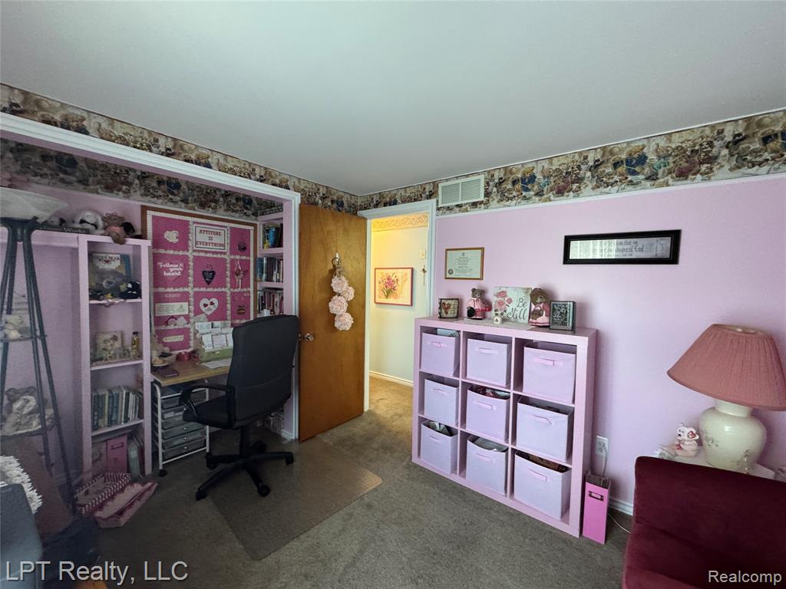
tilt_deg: -3.3
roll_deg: -0.8
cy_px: 294
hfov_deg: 102.1
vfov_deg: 85.7
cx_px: 393
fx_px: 318
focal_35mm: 14
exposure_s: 1/60
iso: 640
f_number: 2.2
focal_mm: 2.22
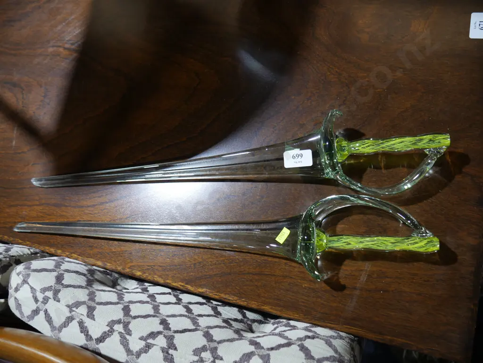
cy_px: 182
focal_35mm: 28
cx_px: 242
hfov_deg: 63.4
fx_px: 391
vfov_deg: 49.8
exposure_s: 1/60
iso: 500
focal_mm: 14
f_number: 3.5
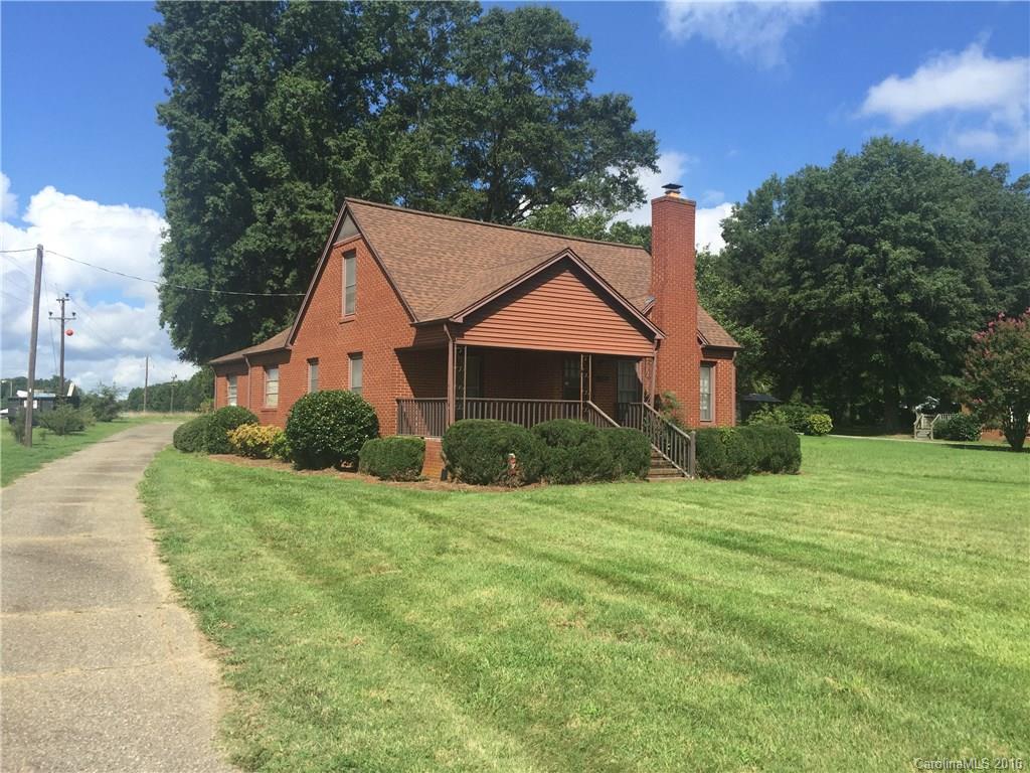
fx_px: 863
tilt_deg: +1.7
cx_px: 515
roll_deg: -1.5
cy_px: 386
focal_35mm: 29
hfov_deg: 61.7
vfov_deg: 48.2
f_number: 2.2
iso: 32
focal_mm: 4.15
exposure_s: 1/1582
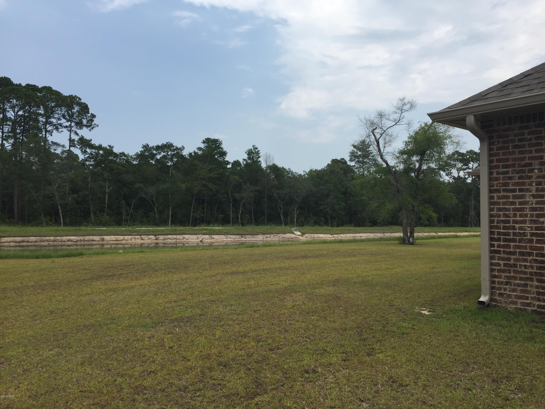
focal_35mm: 29
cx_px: 272
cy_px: 204
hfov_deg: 61.7
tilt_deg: +3.8
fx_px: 457
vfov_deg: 48.2
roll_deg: -1.2
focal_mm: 4.15
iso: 32
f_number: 2.2
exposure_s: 1/1721
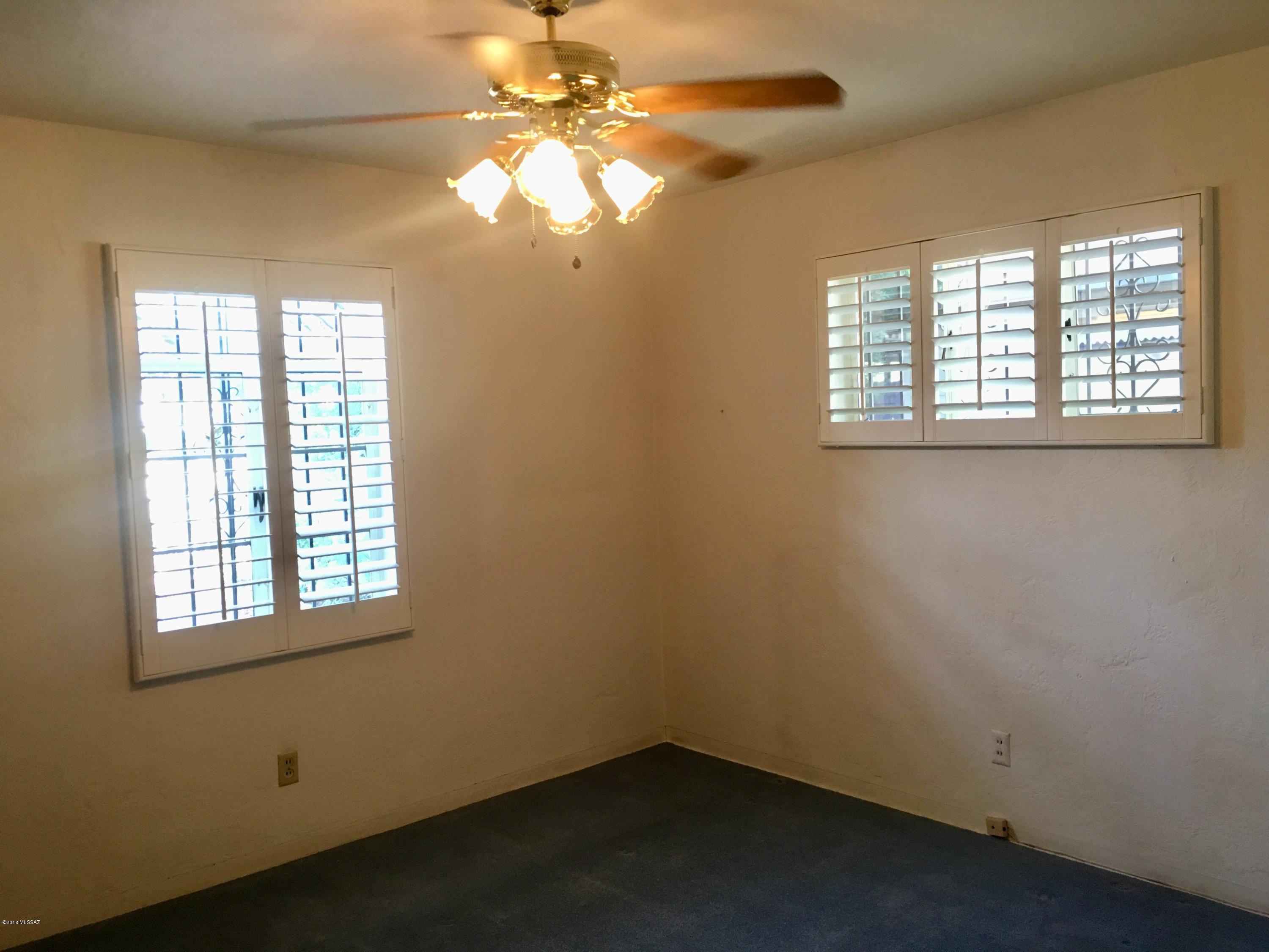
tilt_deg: -2.1
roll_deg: +1.6
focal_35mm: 29
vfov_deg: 48.2
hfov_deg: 61.7
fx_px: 1063
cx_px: 634
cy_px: 476
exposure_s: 1/15
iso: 64
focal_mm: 4.15
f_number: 2.2
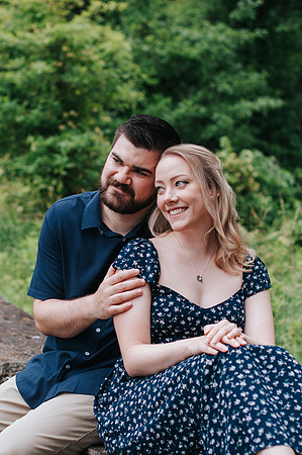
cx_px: 106
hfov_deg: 18.1
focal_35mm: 75
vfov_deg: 27.0
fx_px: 947
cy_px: 228
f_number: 3.2
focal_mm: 50
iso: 220
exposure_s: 1/500
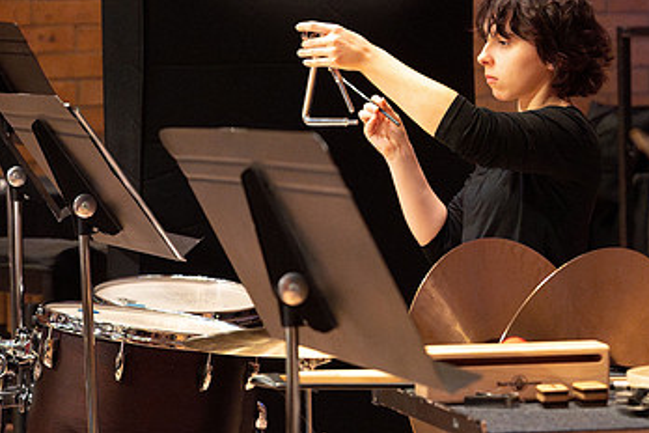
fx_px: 2812
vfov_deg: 8.8
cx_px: 474
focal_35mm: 156
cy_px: 77
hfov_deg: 13.1
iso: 1250
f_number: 2.8
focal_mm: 70
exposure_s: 1/800
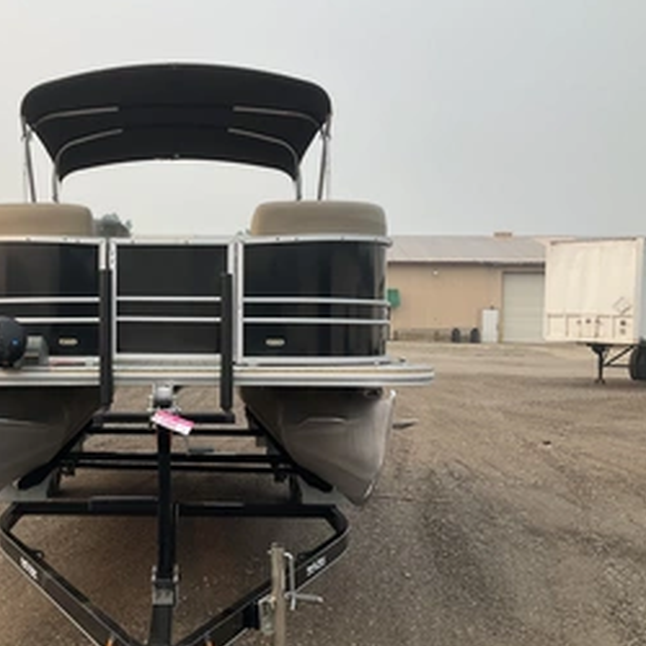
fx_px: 866
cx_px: 152
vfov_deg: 40.9
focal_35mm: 41
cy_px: 333
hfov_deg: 39.7
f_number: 1.8
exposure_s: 1/869
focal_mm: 3
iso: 25
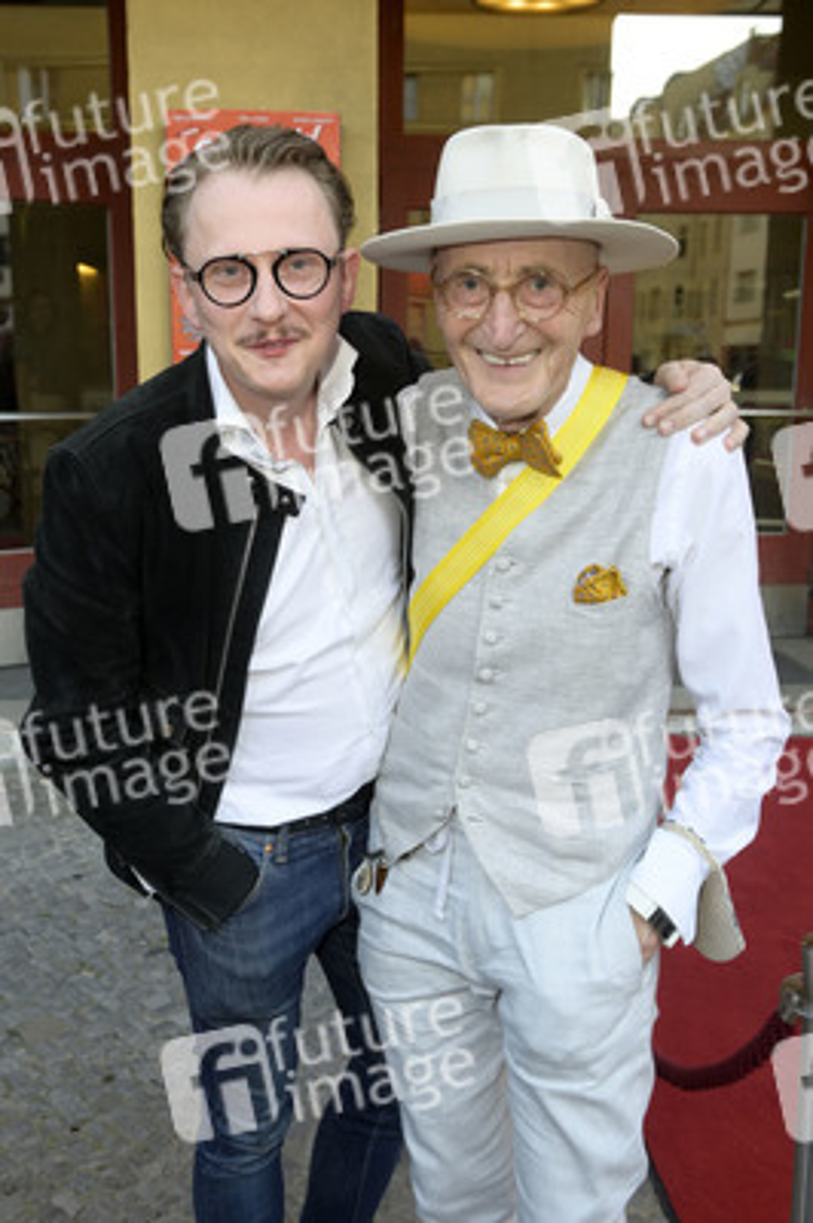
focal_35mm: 32
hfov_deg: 41.0
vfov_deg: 58.8
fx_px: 1086
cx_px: 406
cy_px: 612
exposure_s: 1/250
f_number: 6.3
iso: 640
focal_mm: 32
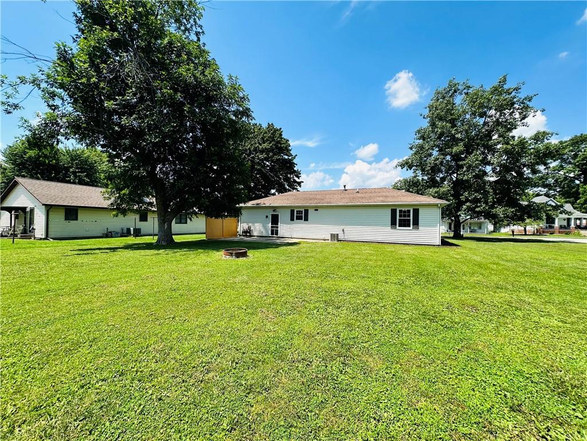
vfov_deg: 85.7
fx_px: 237
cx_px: 294
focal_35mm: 14
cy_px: 220
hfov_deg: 102.1
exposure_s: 1/1575
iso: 50
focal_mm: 2.22
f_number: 2.2
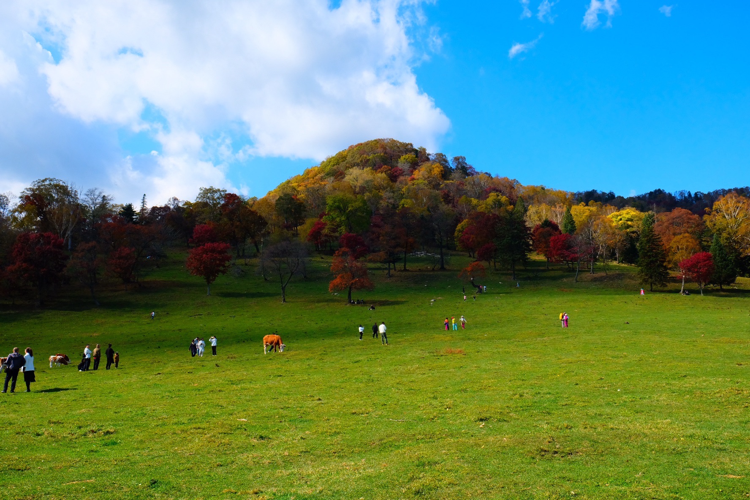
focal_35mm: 35
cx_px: 375
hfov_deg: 54.4
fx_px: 729
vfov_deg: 37.9
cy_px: 250
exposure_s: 1/640
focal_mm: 23.3
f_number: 10
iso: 800
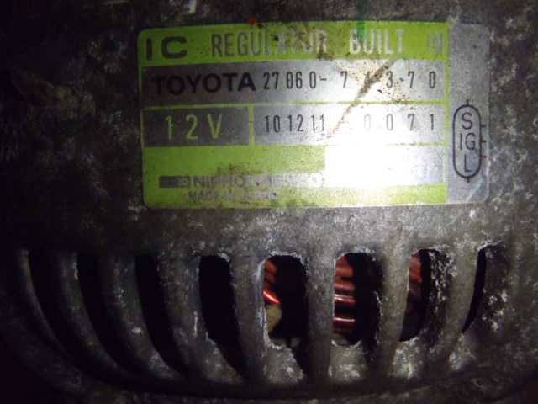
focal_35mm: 37
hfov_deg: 50.1
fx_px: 575
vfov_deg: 38.7
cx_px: 269
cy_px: 202
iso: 800
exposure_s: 1/80
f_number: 4.7
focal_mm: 6.64
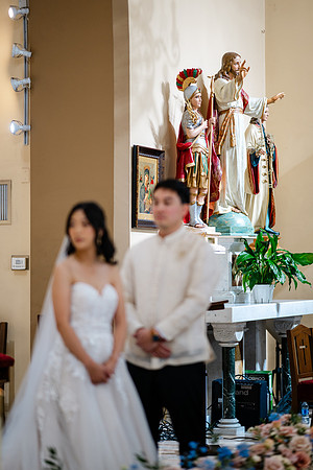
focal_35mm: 105
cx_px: 156
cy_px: 235
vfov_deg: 19.5
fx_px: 1369
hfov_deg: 13.0
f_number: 1.4
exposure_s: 1/100
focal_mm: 105
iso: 400
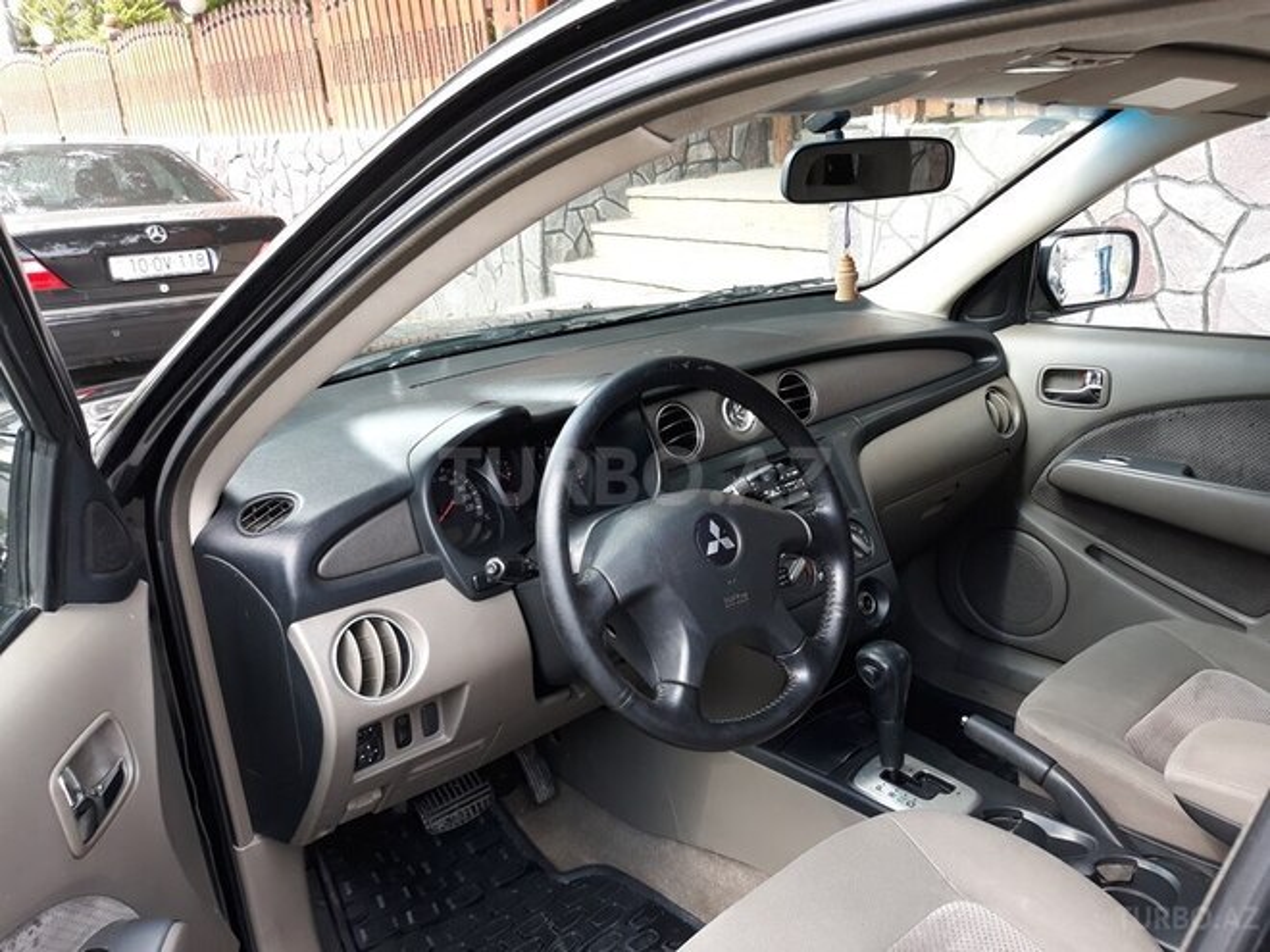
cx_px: 635
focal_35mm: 27
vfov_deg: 51.4
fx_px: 991
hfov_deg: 65.3
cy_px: 476
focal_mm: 3.71
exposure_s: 1/100
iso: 50
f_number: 1.7
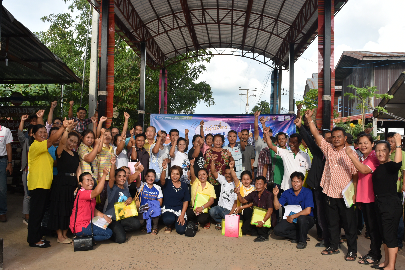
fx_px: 394
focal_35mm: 35
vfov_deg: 37.9
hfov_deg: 54.4
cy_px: 133
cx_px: 215
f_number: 8
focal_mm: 20
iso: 220
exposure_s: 1/250
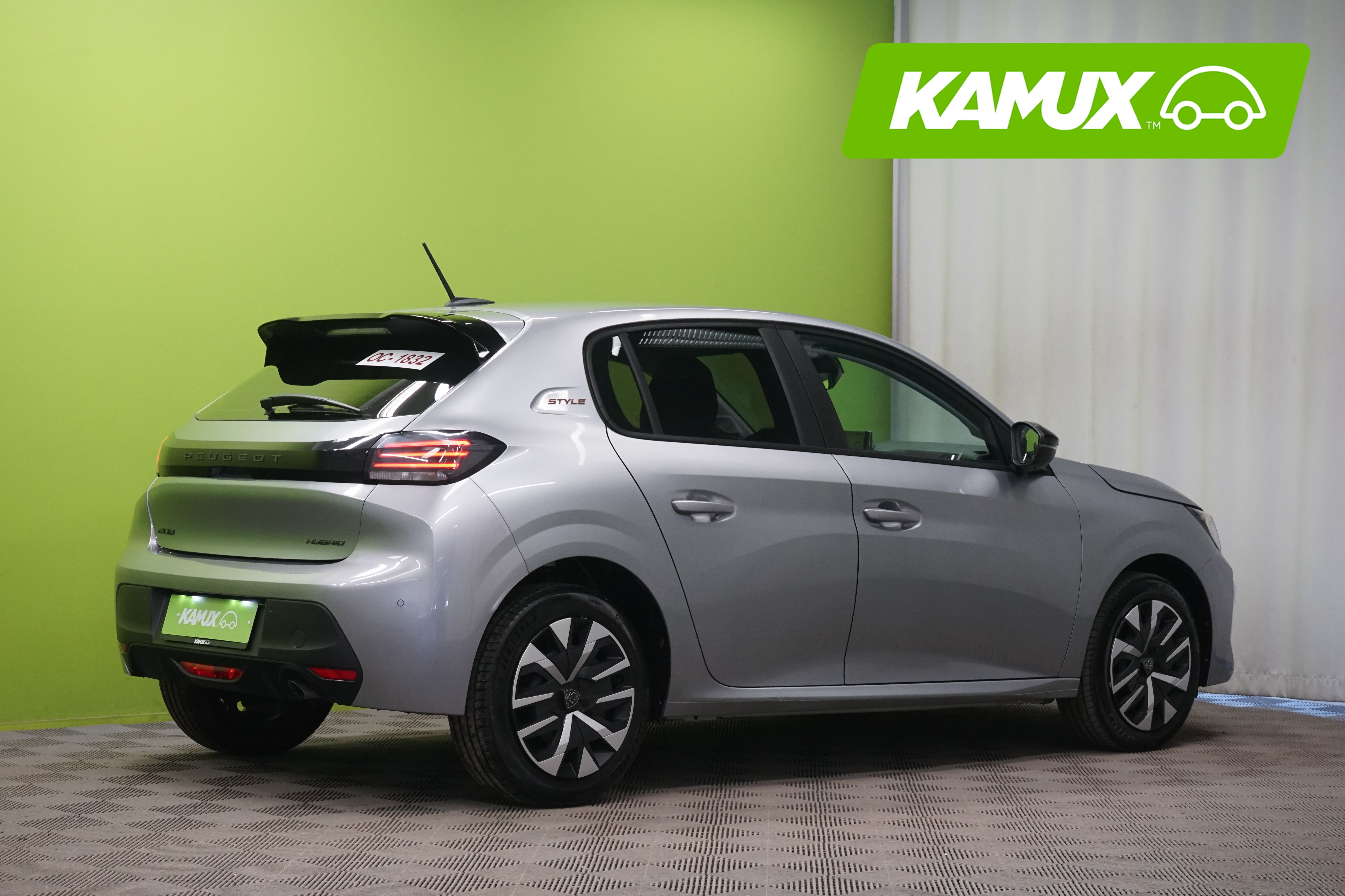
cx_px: 672
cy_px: 448
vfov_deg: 19.5
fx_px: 2615
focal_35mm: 70
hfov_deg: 28.8
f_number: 9
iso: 2000
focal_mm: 70
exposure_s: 1/25
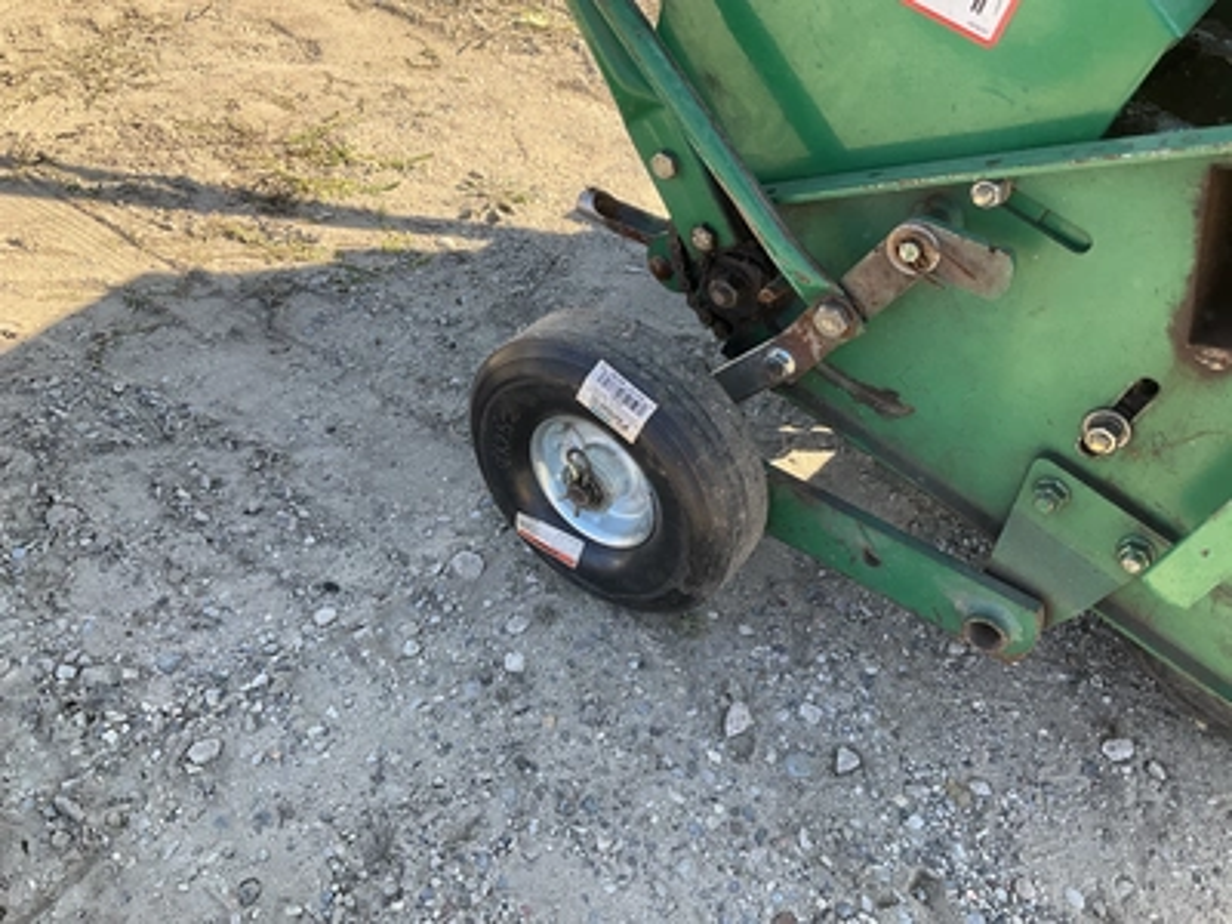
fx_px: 1032
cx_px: 616
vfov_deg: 48.2
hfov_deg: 61.7
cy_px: 462
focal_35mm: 29
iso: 25
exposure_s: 1/276
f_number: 1.8
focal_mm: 3
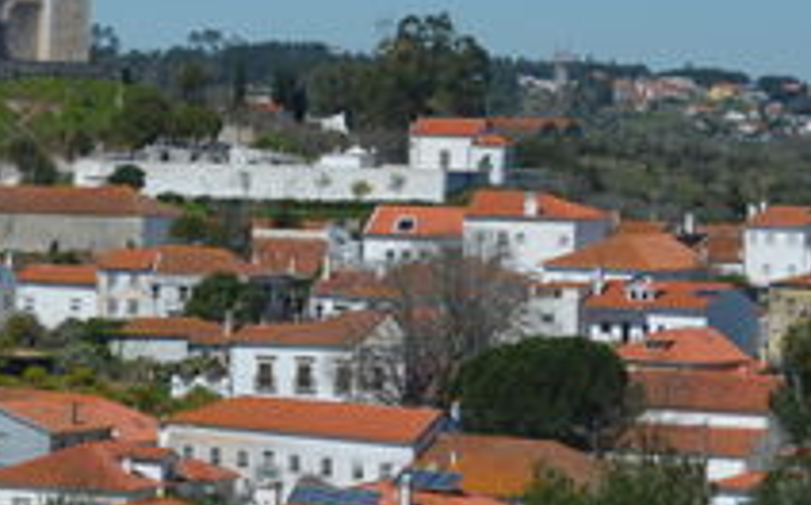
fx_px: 4198
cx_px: -27
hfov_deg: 10.9
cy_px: 15
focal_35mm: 190
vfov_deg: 6.9
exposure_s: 1/320
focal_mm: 55
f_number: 9
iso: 100
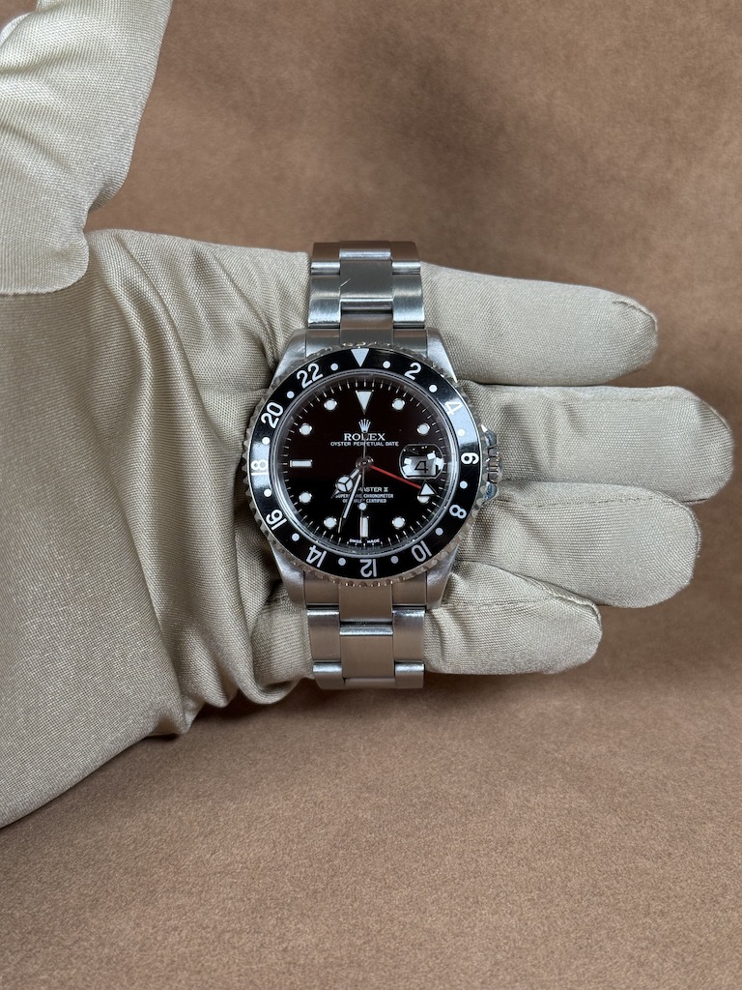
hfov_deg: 30.3
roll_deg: -2.1
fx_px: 1372
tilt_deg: -21.8
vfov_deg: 39.7
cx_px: 371
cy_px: 495
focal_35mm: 48
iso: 125
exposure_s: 1/120
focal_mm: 6.76
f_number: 1.78
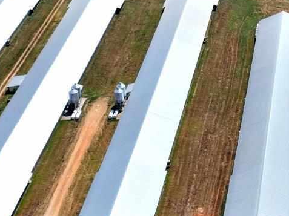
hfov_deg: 14.4
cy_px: 18
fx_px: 1110
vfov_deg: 11.1
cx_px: 339
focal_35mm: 133
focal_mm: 12.29
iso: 120
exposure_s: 1/160
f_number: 2.8
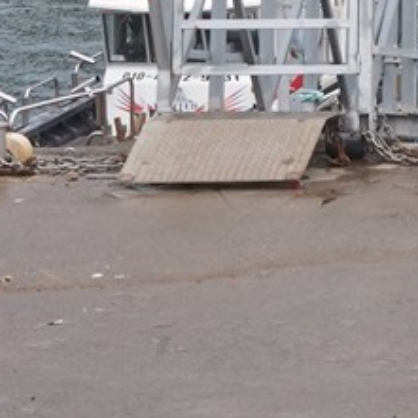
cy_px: -567
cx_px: 656
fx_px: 3675
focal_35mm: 269
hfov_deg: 6.4
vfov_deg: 6.2
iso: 800
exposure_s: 1/100
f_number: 18
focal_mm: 35
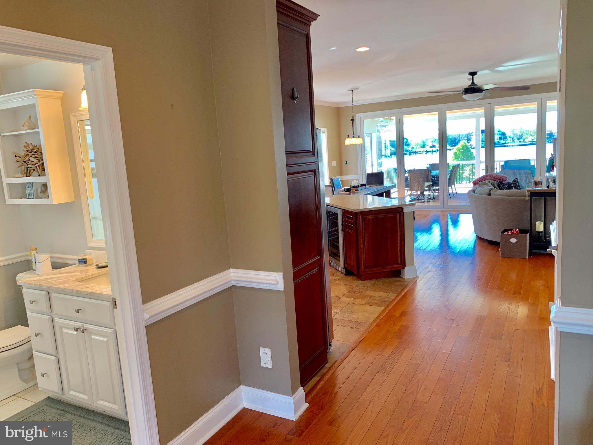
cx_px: 296
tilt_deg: -8.5
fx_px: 445
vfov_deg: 53.1
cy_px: 222
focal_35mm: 26
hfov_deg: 67.3
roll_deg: +3.8
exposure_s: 1/60
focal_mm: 4.25
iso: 64
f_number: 1.8
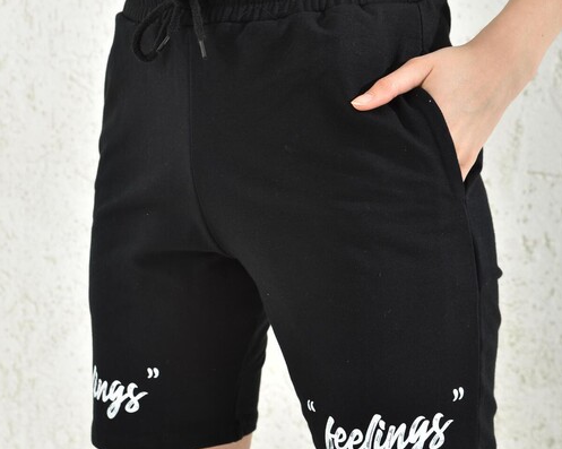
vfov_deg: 22.4
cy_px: 187
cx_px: 282
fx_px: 1130
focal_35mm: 68
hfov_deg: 27.9
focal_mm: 48
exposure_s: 1/160
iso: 100
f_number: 7.1
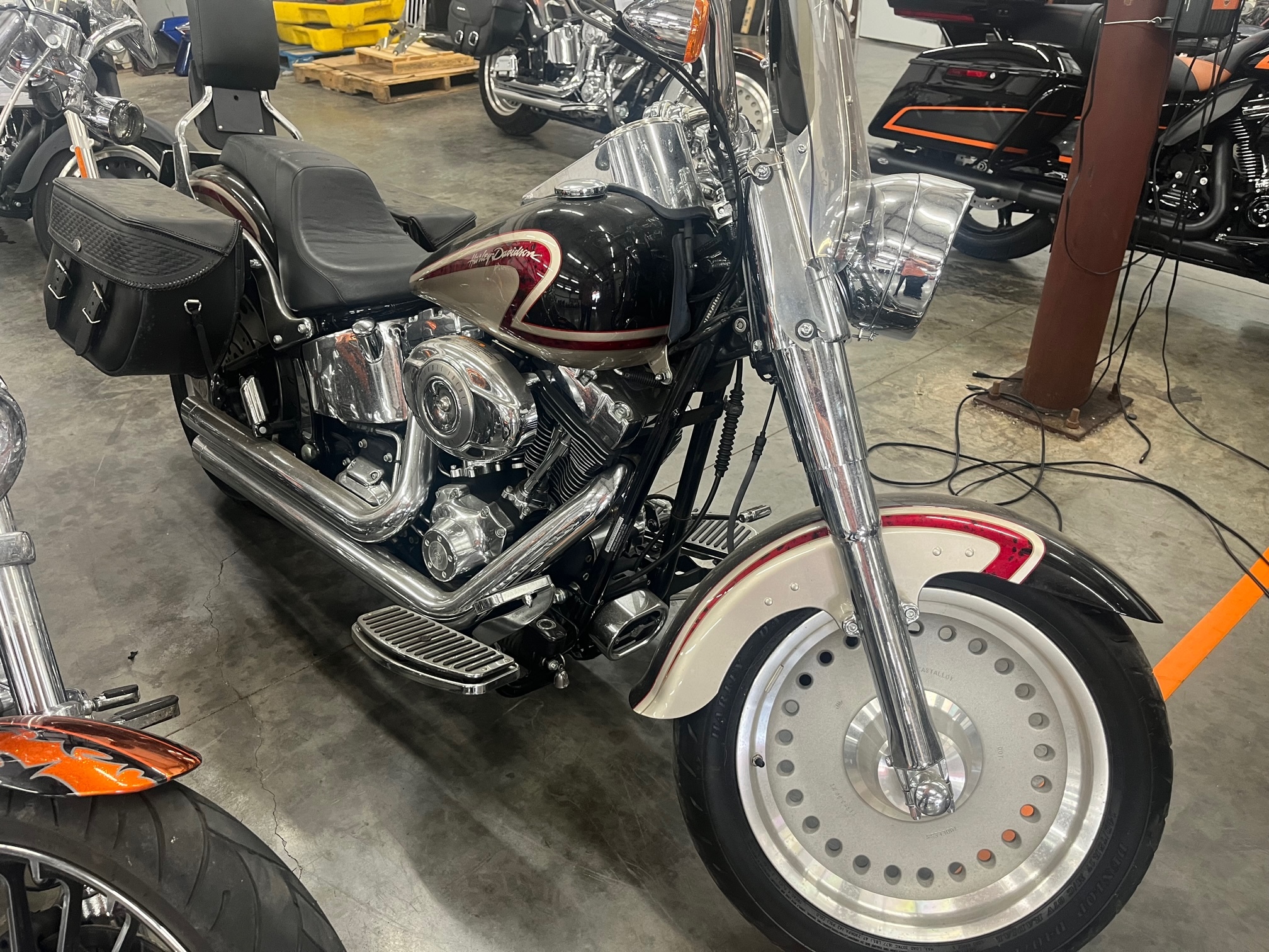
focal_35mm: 26
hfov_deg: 67.3
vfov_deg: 53.1
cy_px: 476
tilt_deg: -31.7
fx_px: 953
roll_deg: +1.0
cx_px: 634
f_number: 1.6
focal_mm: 5.1
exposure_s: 1/60
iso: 200
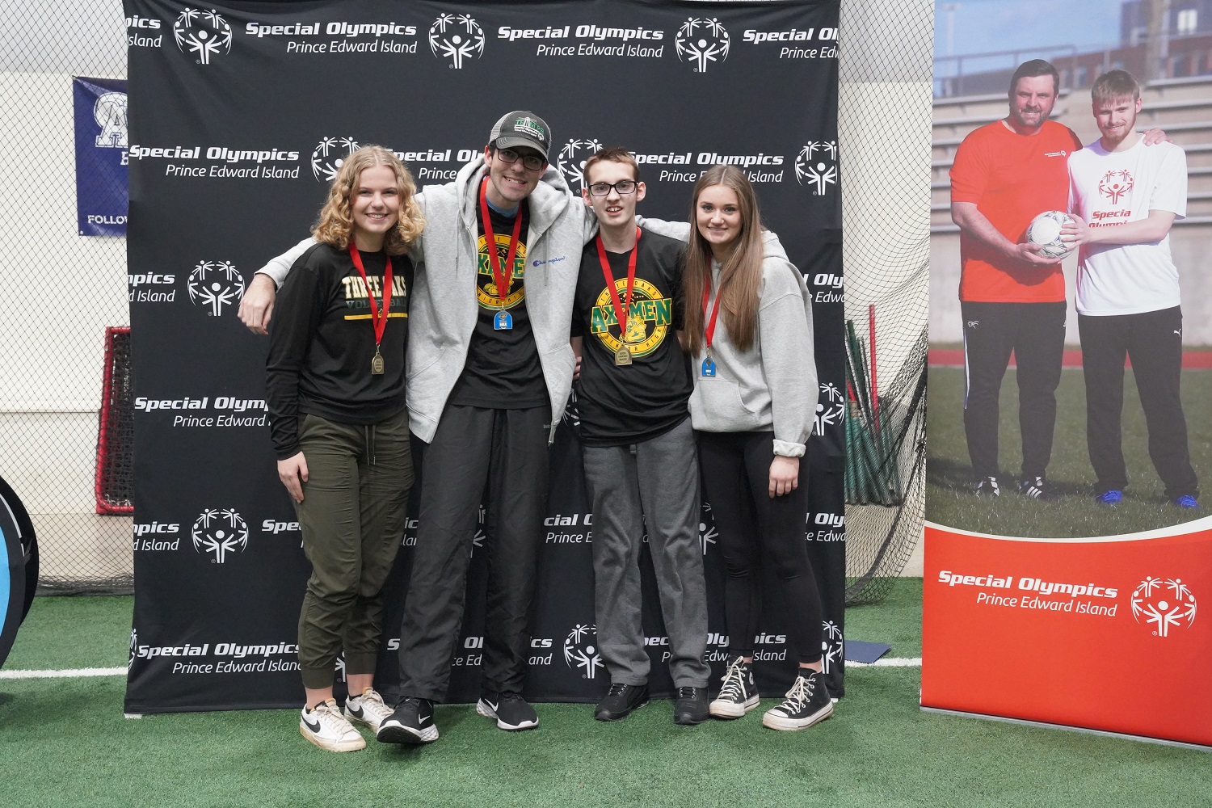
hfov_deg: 41.9
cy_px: 404
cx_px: 606
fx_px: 1582
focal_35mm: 47
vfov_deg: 28.6
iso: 12800
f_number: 8
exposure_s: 1/80
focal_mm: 47
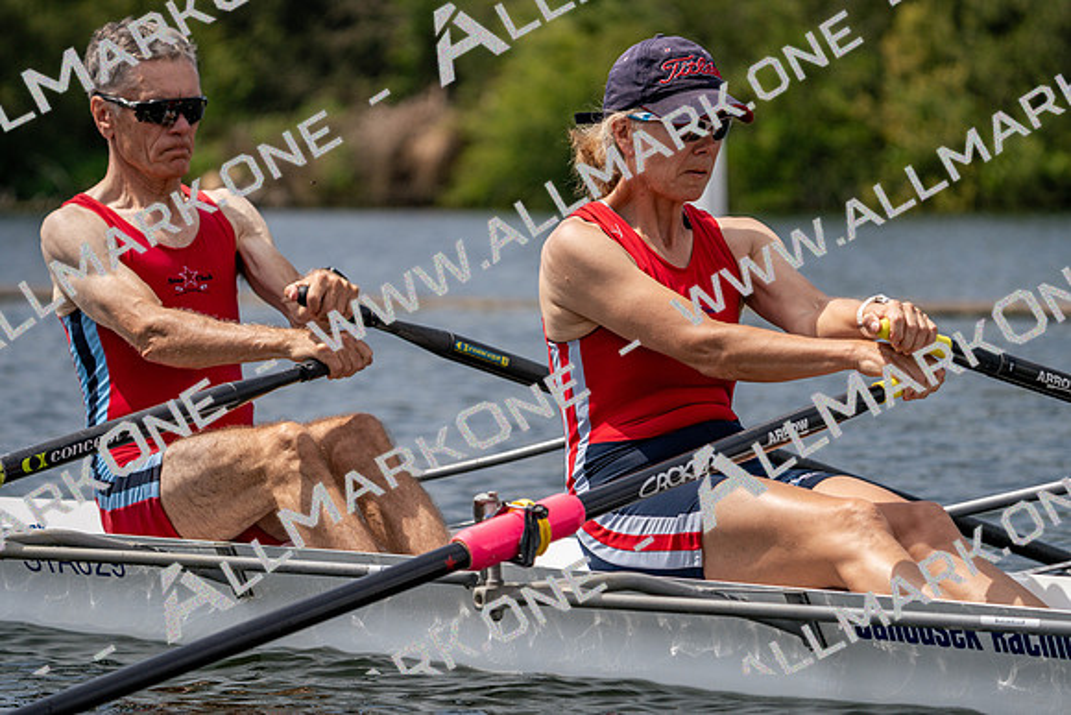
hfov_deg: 10.3
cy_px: 358
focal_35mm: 200
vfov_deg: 6.9
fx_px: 5951
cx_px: 536
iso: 160
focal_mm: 200
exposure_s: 1/1600
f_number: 5.6
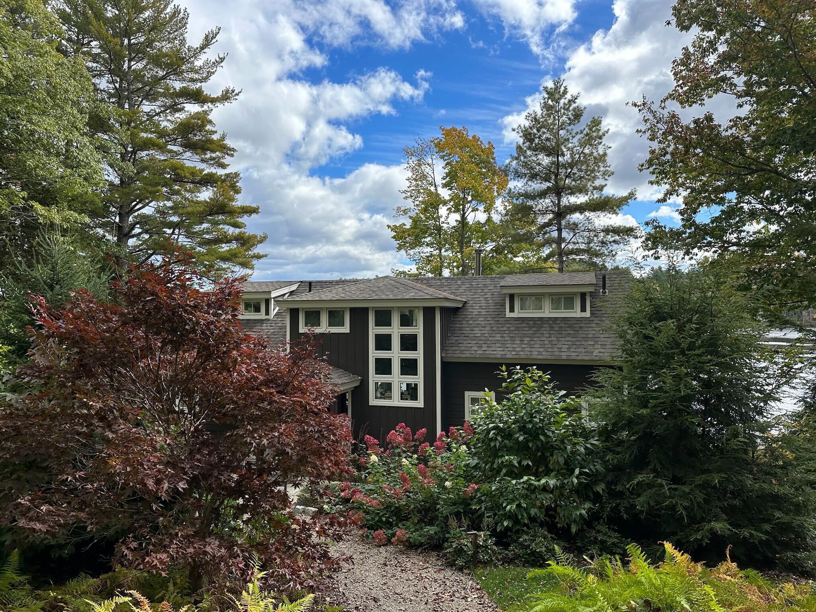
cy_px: 306
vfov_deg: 56.8
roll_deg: +0.0
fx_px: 566
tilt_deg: -0.1
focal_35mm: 24
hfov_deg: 71.6
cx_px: 408
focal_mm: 6.86
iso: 80
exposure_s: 1/2809
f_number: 1.78
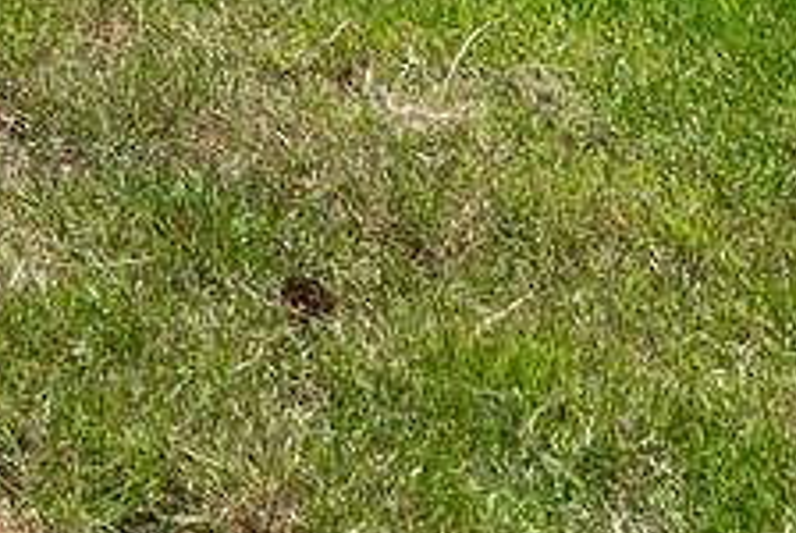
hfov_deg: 12.6
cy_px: -1267
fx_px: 2679
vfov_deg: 8.6
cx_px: -1189
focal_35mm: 121
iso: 100
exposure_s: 1/160
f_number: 7.1
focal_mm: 16
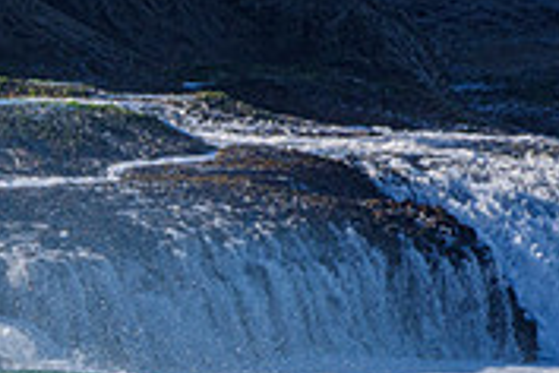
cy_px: 498
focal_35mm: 2458
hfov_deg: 0.8
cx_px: -158
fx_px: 38164
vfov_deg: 0.6
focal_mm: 500
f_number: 5.6
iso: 280
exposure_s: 1/2000
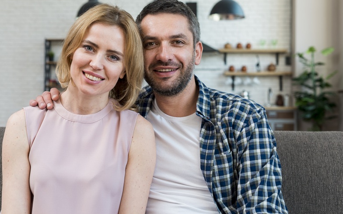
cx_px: 168
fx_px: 486
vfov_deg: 24.9
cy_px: 105
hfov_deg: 38.9
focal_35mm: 52
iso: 400
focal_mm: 50
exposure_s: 1/160
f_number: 4.5
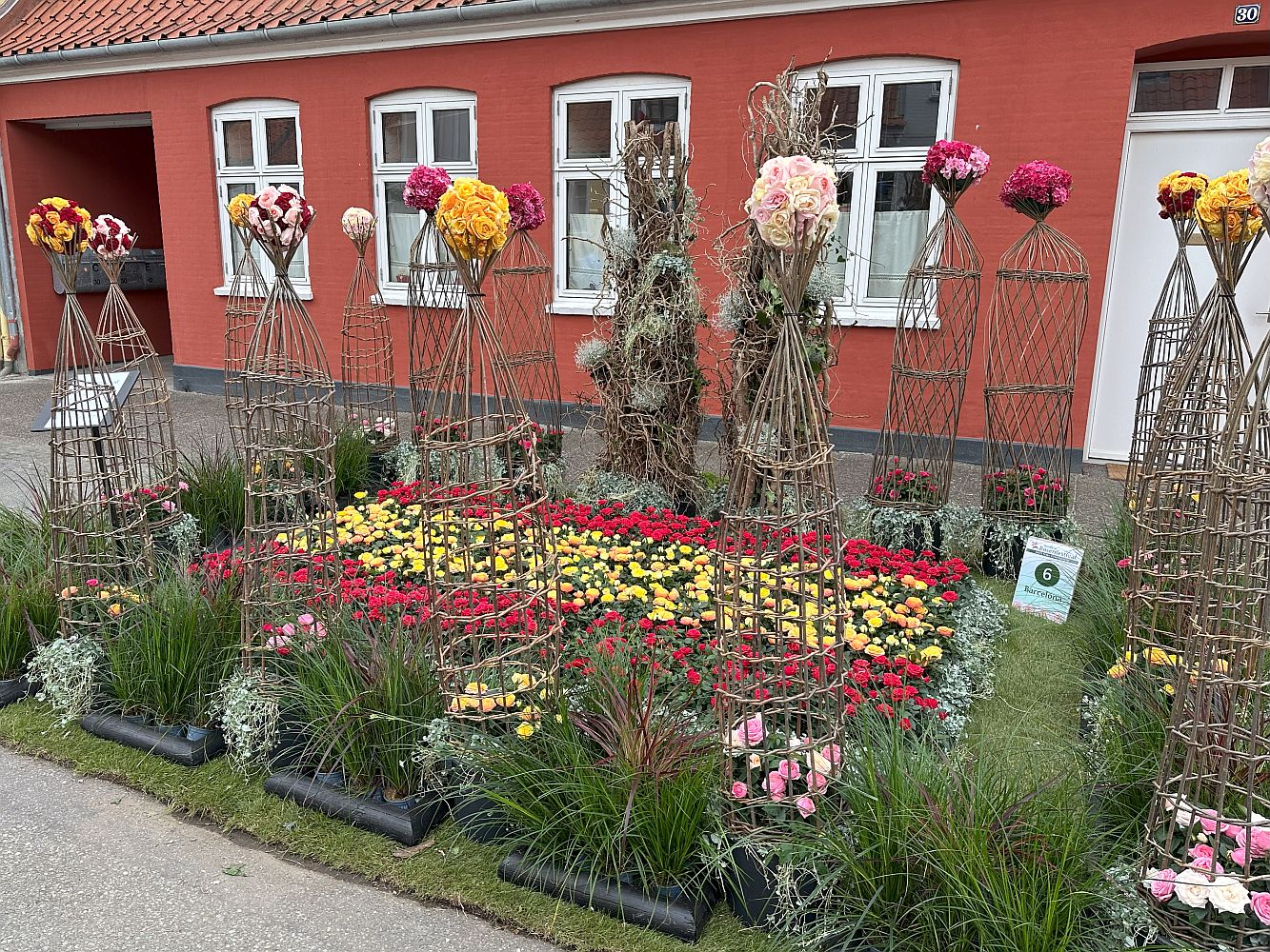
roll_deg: -0.9
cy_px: 476
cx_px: 635
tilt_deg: -13.5
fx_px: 881
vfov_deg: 56.8
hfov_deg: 71.6
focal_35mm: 24
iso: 80
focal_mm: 6.86
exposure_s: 1/541
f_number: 1.78
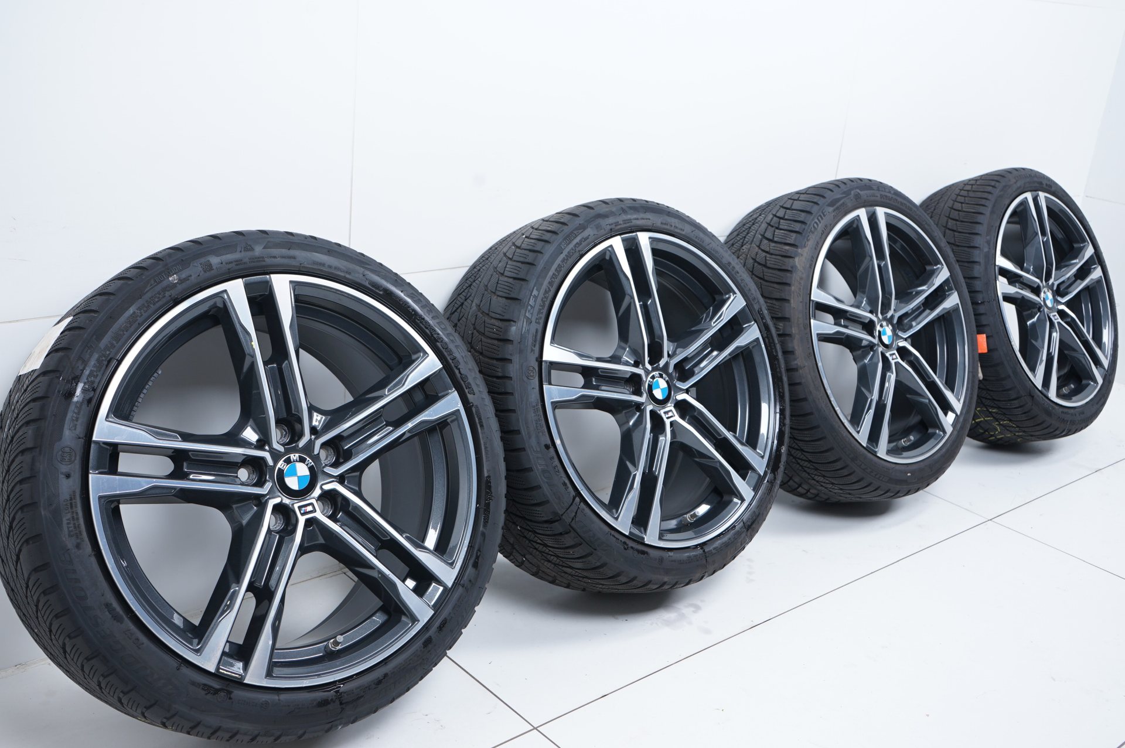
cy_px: 374
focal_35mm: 36
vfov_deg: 36.8
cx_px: 562
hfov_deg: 53.2
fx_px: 1124
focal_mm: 36
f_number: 7.1
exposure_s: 1/100
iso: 250
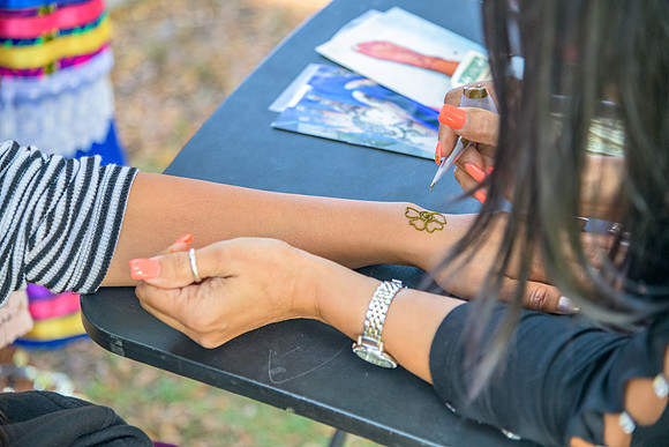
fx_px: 1580
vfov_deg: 16.1
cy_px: 224
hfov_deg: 23.9
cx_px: 334
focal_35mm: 85
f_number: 4
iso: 2500
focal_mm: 85
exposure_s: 1/200
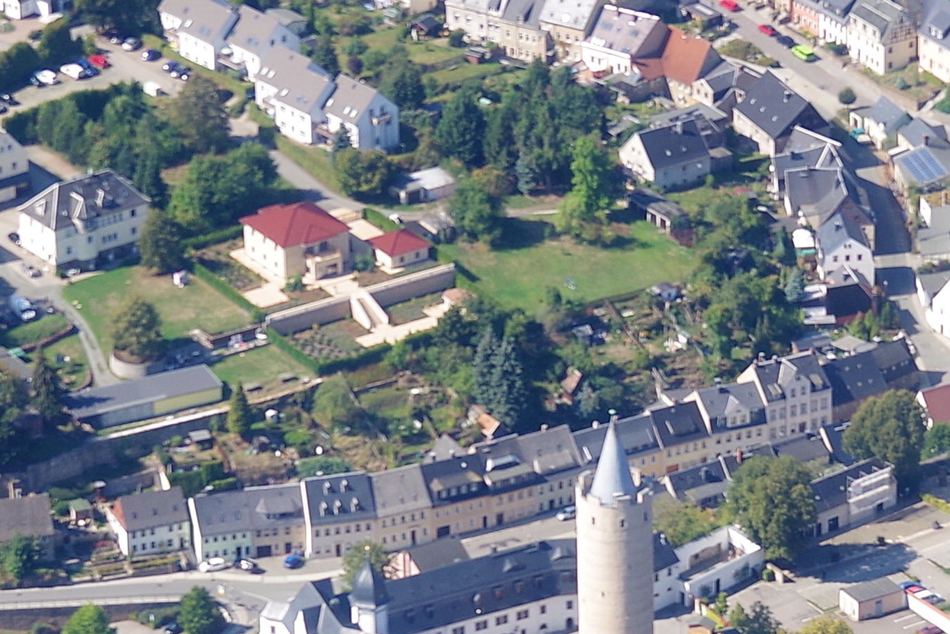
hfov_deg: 6.8
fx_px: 7943
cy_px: 697
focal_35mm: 301
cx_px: 466
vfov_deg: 4.6
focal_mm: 50
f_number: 3.5
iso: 100
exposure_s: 1/500
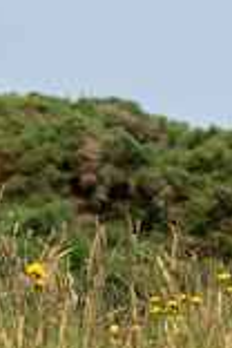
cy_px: -88
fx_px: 13310
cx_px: -478
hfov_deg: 1.0
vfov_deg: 1.5
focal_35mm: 1377
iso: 500
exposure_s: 1/1600
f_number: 7.1
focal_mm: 220
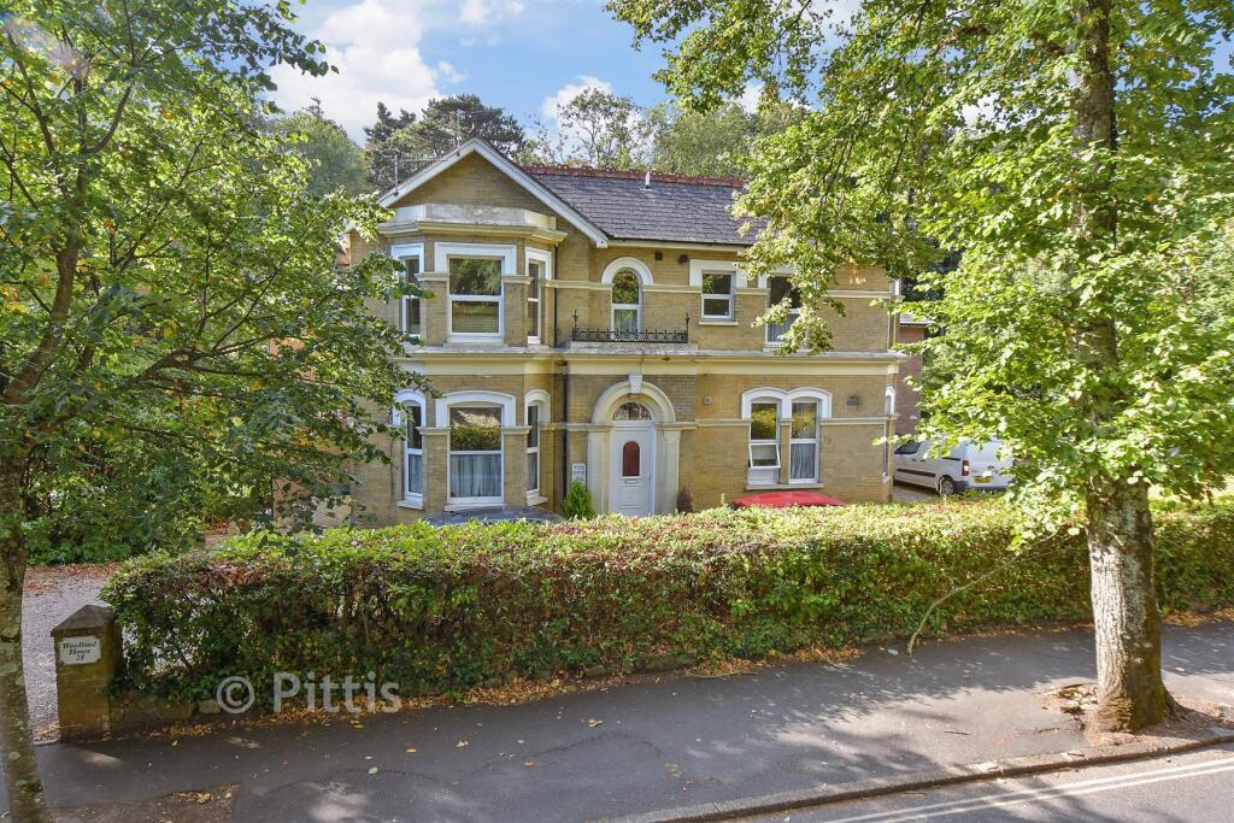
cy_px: 412
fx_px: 720
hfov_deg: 81.2
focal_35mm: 21
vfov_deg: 59.5
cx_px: 617
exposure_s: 1/50
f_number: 7.1
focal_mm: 14
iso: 160
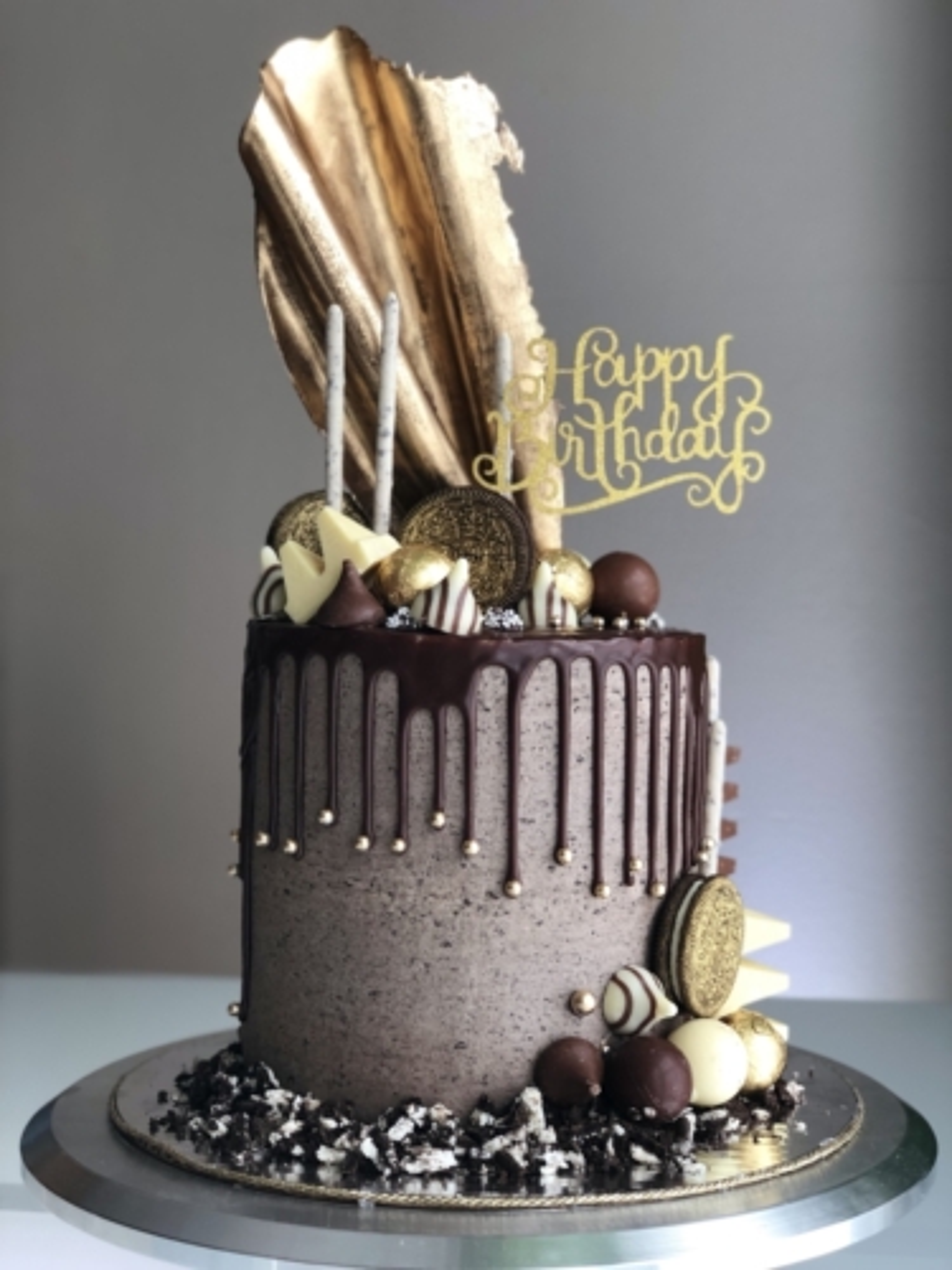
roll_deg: +0.7
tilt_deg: -1.5
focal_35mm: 57
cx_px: 476
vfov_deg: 33.8
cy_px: 635
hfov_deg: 25.7
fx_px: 2090
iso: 20
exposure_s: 1/30
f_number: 2.8
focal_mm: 6.6
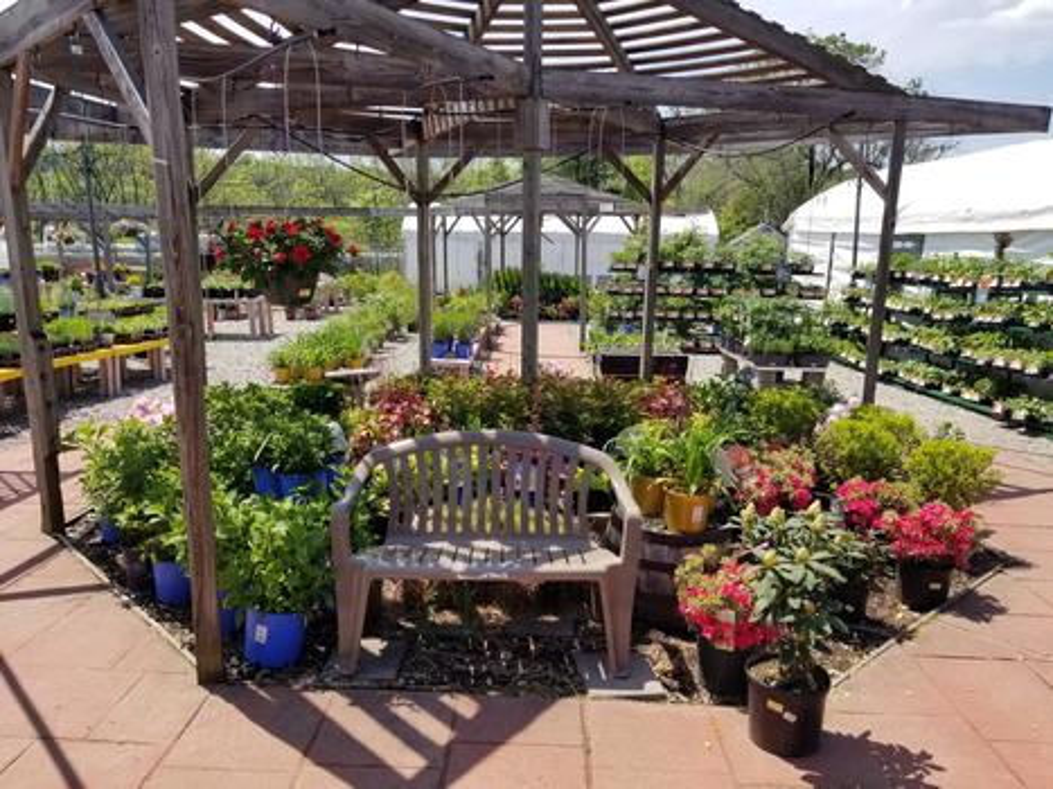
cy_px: 394
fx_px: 791
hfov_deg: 67.3
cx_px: 526
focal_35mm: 26
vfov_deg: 53.0
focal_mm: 4.25
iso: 50
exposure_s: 1/2224
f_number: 1.7
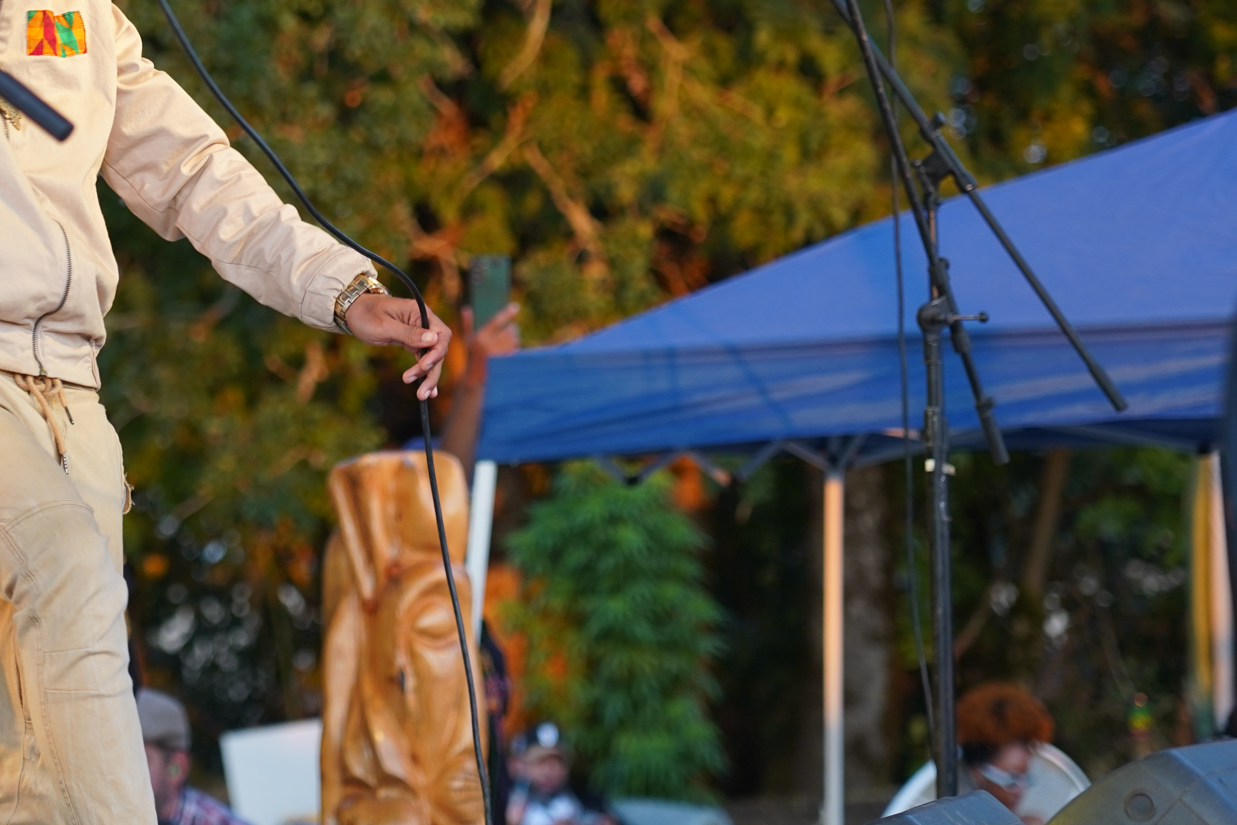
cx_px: 197
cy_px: 188
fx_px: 6563
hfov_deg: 10.7
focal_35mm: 191
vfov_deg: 7.2
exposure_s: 1/160
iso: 640
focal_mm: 105
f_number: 4
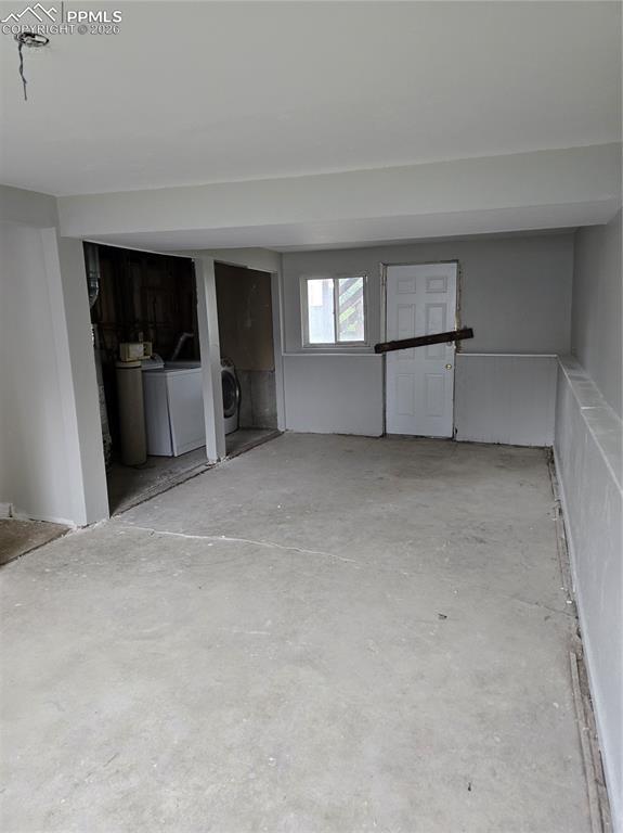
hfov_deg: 58.8
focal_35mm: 23
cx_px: 312
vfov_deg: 74.0
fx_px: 553
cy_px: 416
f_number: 1.7
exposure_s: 1/120
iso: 500
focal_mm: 6.3
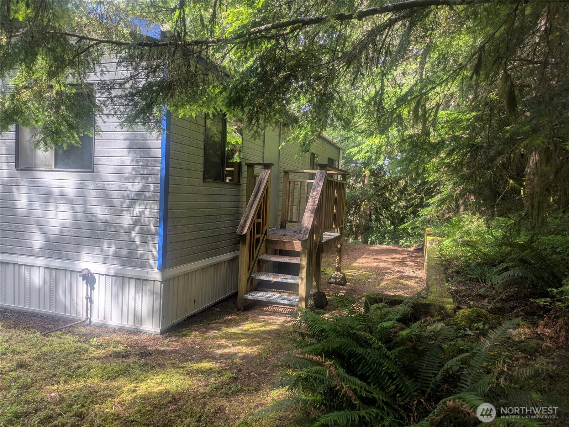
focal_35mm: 25
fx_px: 411
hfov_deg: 69.4
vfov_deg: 54.9
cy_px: 214
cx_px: 284
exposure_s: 1/283
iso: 46
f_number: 1.89
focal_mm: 5.43
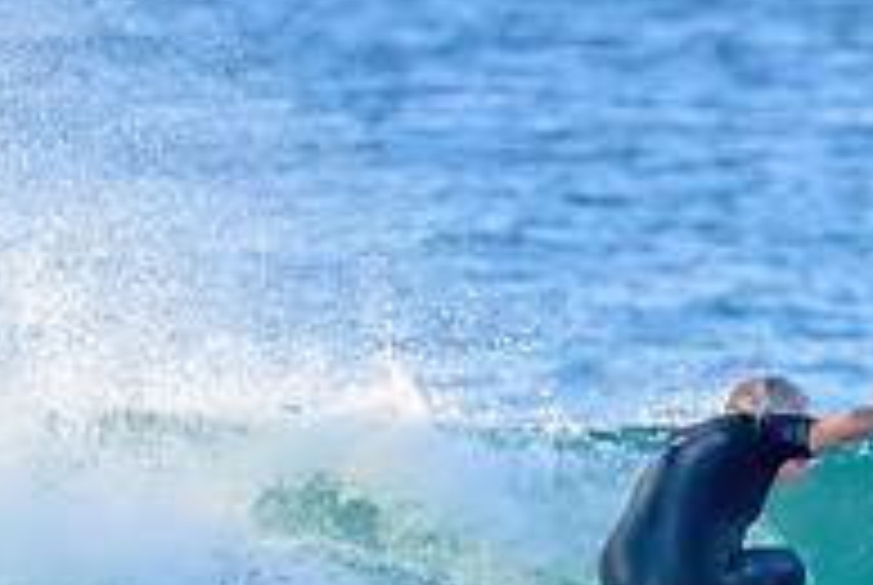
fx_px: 50638
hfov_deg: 1.0
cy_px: 580
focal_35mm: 2085
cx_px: 870
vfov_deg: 0.7
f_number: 11
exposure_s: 1/2000
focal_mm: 610
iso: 4500
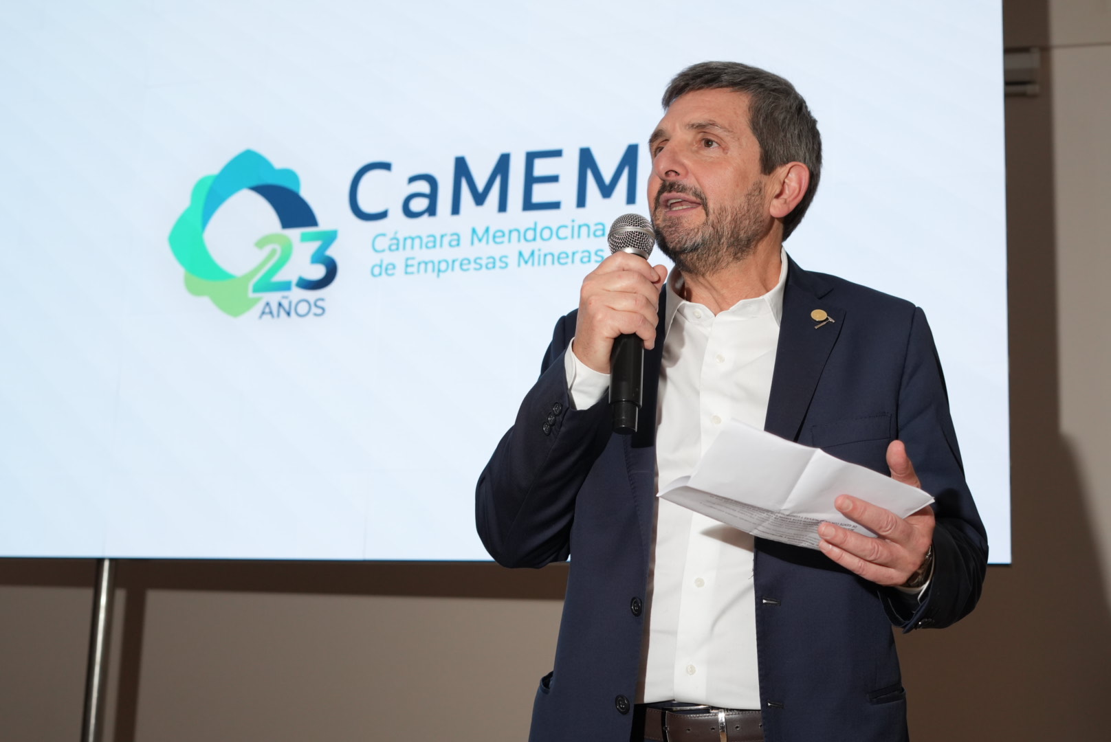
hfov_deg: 39.6
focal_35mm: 50
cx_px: 556
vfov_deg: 27.0
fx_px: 1544
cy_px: 371
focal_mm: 50
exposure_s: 1/125
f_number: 5
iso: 1600
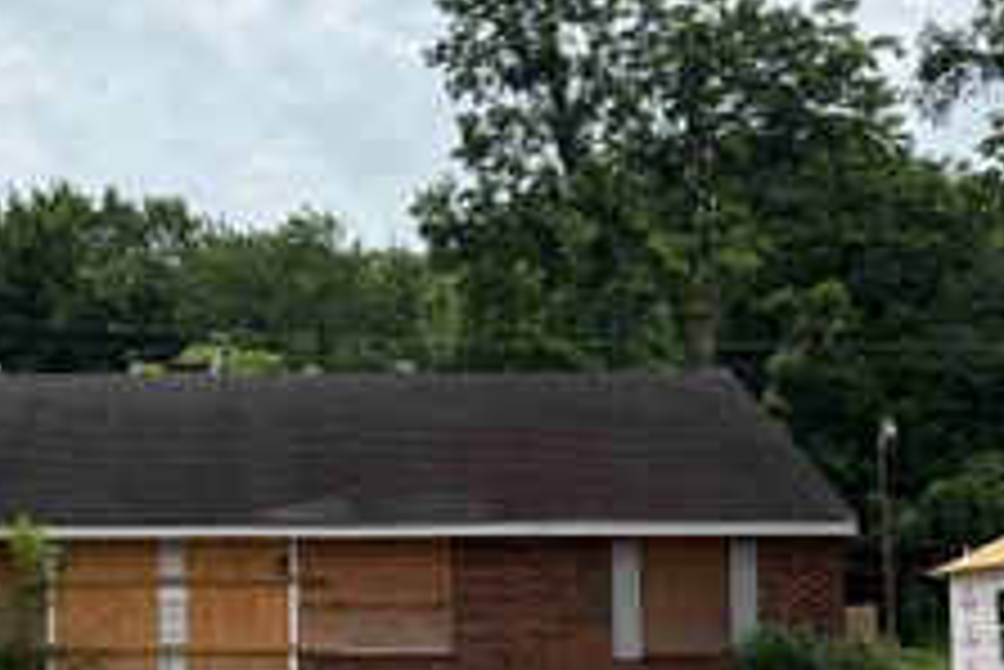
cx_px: 261
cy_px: 515
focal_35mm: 56
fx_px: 1563
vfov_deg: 23.9
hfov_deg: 34.9
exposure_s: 1/5714
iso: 100
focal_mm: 6.76
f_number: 1.78
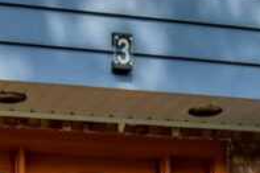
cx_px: 62
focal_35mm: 125
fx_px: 902
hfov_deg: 16.3
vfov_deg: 10.0
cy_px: 369
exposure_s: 1/4000
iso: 2800
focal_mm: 24
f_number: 8
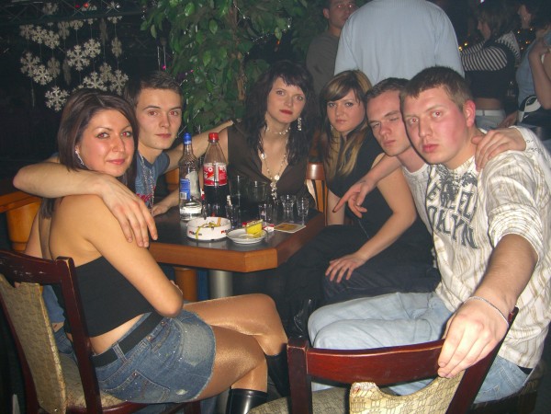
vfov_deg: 37.7
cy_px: 207
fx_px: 605
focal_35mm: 38
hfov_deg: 49.0
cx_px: 276
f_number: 2.8
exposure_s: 1/60
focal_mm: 7.9
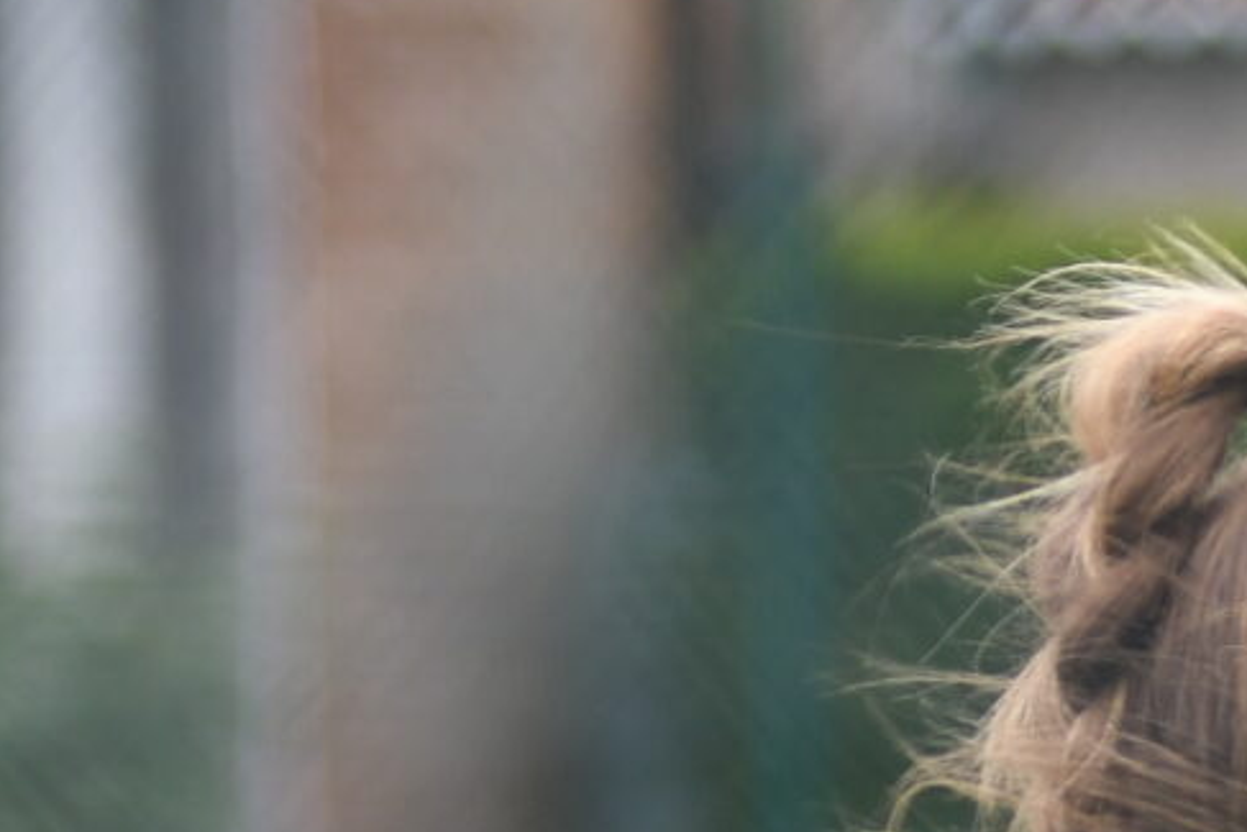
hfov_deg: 2.1
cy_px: 1839
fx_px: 34023
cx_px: 1961
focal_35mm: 982
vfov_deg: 1.4
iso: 160
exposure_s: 1/1000
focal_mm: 125
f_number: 3.5
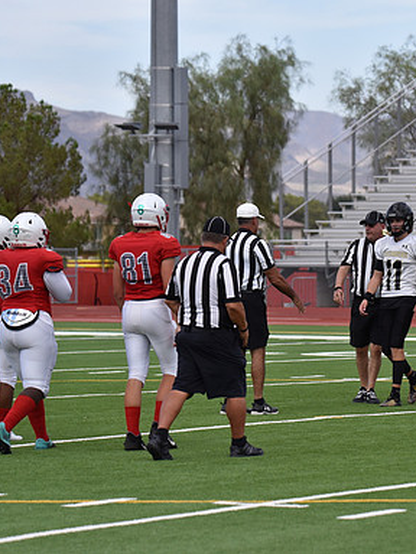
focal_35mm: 218
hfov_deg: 6.8
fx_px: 3493
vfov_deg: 9.1
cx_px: 391
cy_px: 276
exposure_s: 1/4000
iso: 800
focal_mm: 150
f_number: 5.6
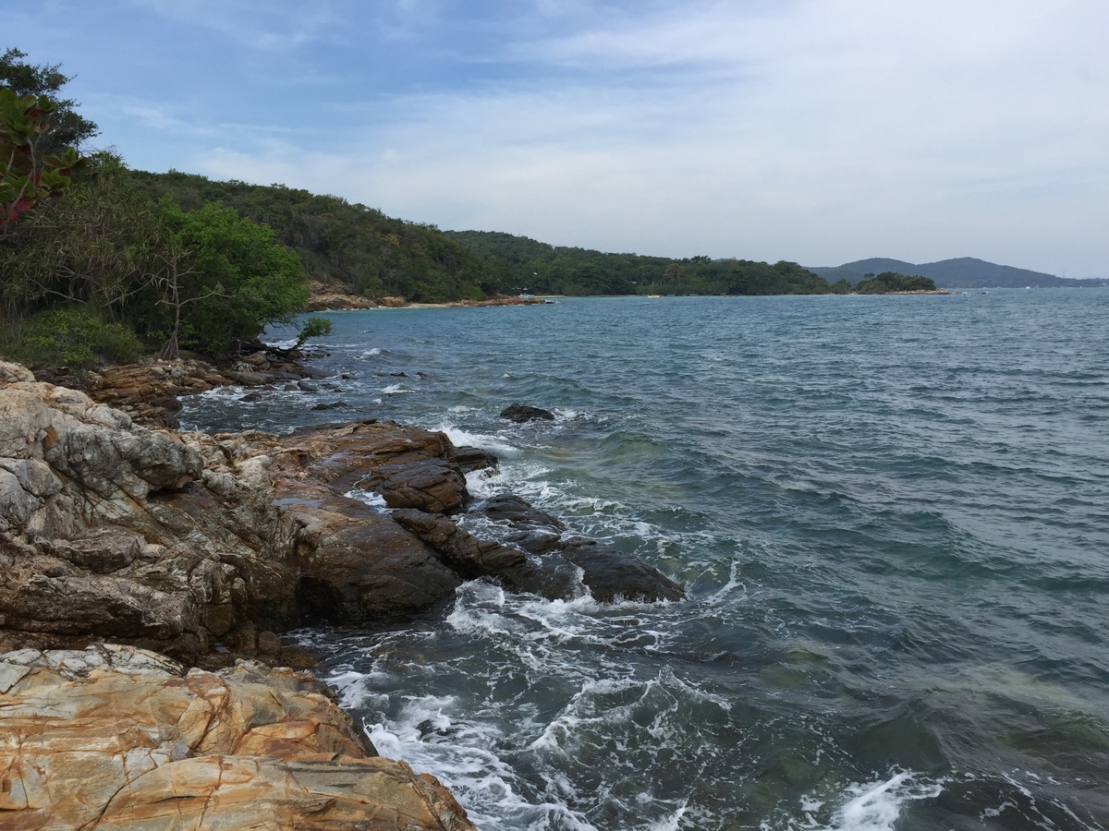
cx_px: 554
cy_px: 416
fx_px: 929
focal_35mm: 29
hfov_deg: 61.7
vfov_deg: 48.2
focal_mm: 4.15
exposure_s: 1/2083
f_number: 2.2
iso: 32
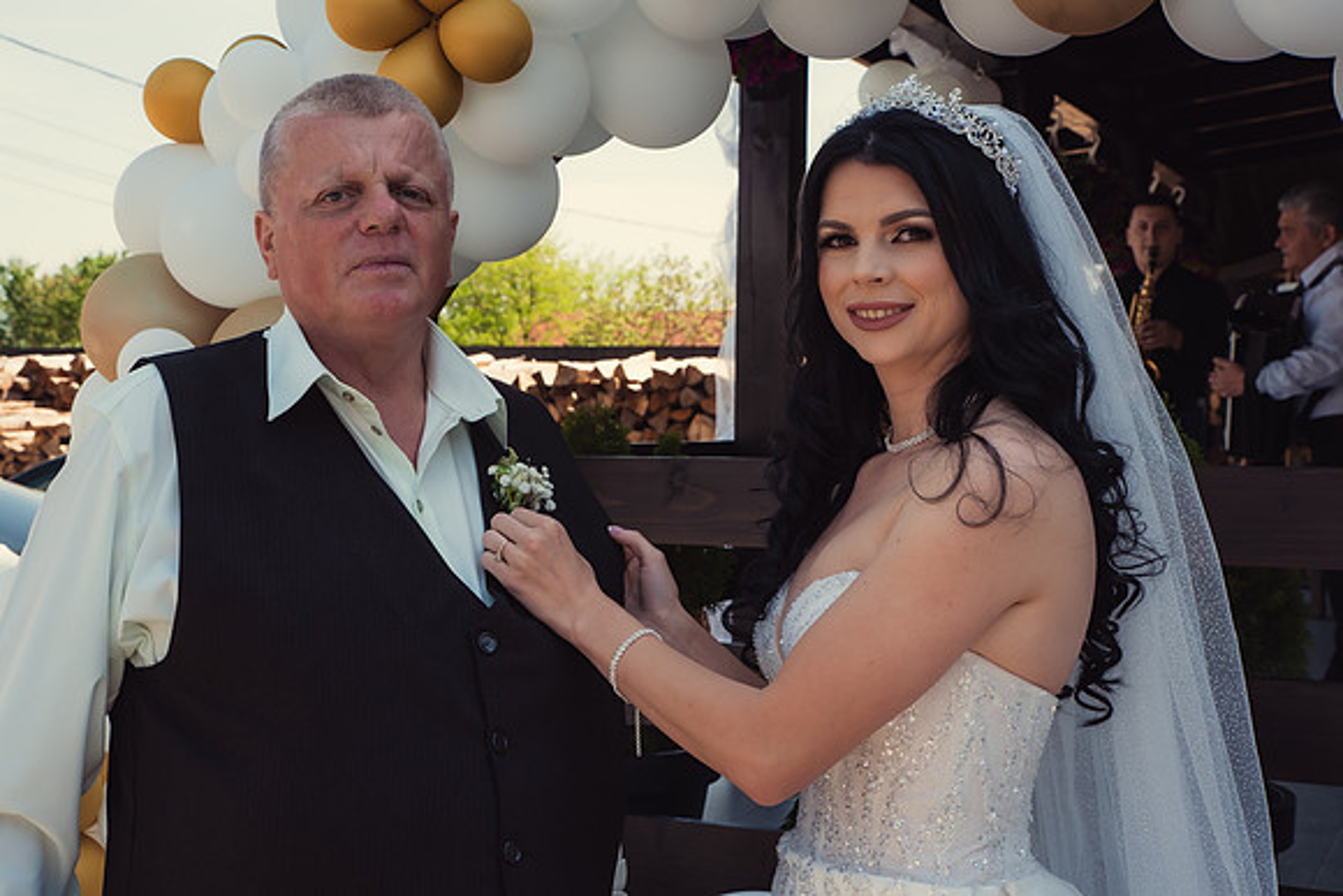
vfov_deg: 25.6
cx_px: 604
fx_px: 1972
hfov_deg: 37.6
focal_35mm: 53
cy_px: 434
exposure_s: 1/250
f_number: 8
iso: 200
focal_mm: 48
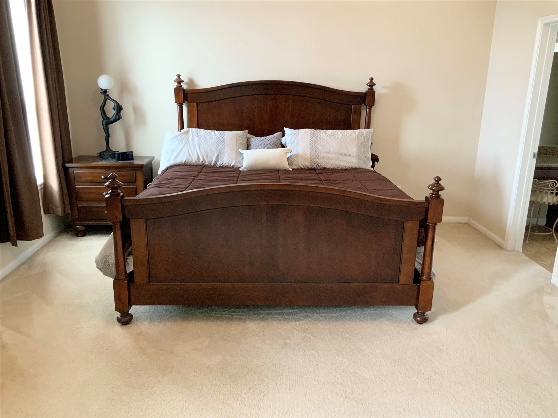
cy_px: 209
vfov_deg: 48.2
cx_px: 279
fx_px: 467
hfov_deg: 61.7
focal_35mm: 29
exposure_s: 1/60
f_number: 1.8
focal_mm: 3
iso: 200
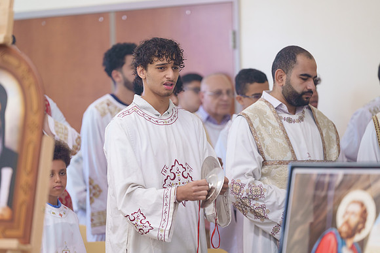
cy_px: 126
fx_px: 1636
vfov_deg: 8.9
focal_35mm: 155
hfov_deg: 13.2
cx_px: 190
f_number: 2.8
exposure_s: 1/160
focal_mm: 155
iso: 1250
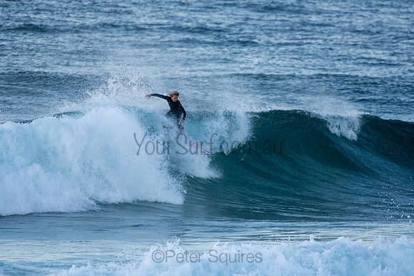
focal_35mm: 750
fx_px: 8627
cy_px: 138
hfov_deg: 2.7
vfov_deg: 1.8
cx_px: 207
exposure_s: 1/1250
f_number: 5.6
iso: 1000
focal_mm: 500
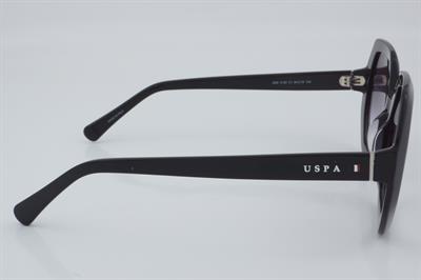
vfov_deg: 20.1
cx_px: 210
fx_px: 789
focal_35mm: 68
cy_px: 140
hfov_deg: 29.9
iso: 100
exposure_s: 1/4
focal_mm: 45
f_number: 32
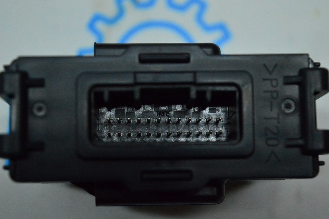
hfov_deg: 24.6
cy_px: 110
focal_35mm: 82
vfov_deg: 16.5
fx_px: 753
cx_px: 164
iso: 6400
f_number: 6.3
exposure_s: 1/800
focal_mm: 55
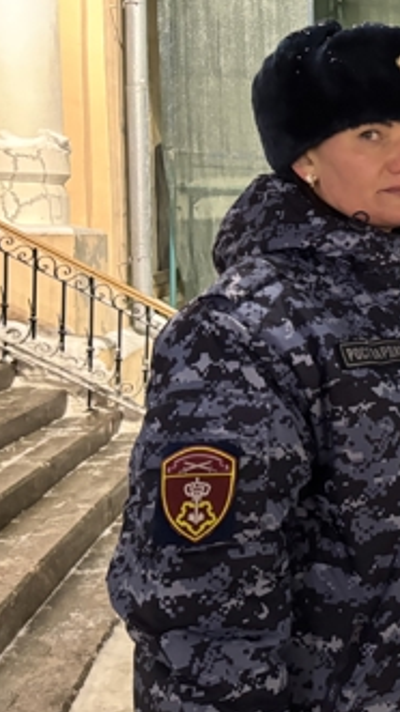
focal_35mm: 57
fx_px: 1076
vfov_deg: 36.6
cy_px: 310
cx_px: 685
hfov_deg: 17.7
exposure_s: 1/25
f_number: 1.6
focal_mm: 5.96
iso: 640
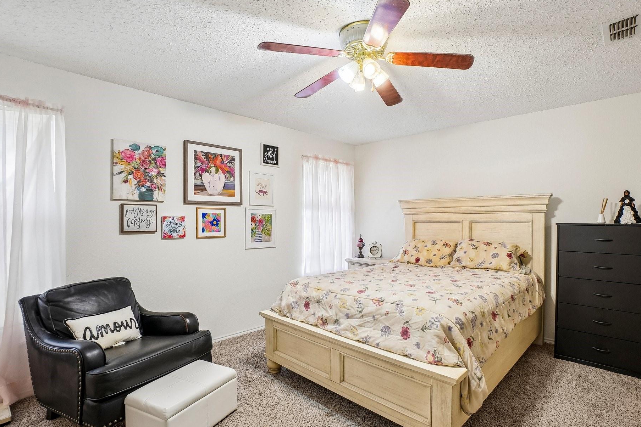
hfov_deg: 92.9
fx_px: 303
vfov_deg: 70.4
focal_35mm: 17
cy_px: 221
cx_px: 354
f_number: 8
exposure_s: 1/20
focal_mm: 10
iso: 400
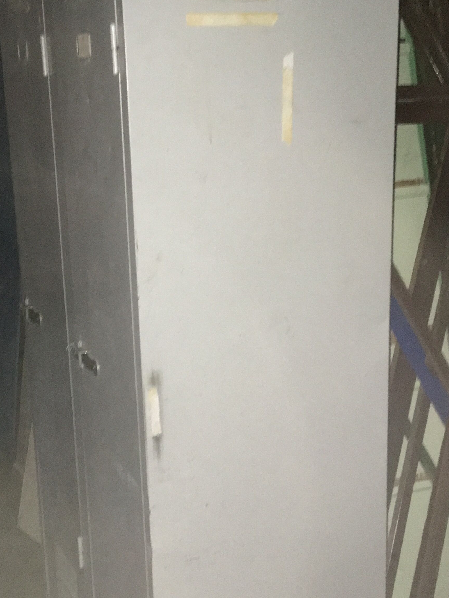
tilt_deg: -14.4
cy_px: 302
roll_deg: -0.3
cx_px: 164
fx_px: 882
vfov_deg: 37.5
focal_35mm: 51
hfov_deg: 28.4
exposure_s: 1/17
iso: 200
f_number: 2.2
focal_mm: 4.15
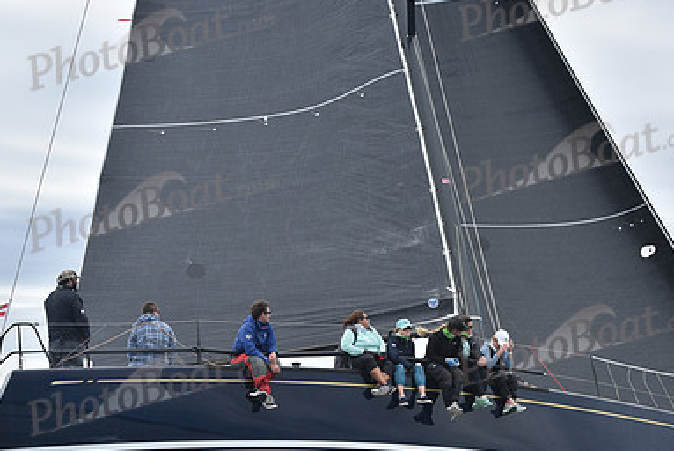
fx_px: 1986
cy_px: 274
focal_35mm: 106
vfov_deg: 12.9
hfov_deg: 19.3
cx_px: 368
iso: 320
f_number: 5.6
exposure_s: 1/1000
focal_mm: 70
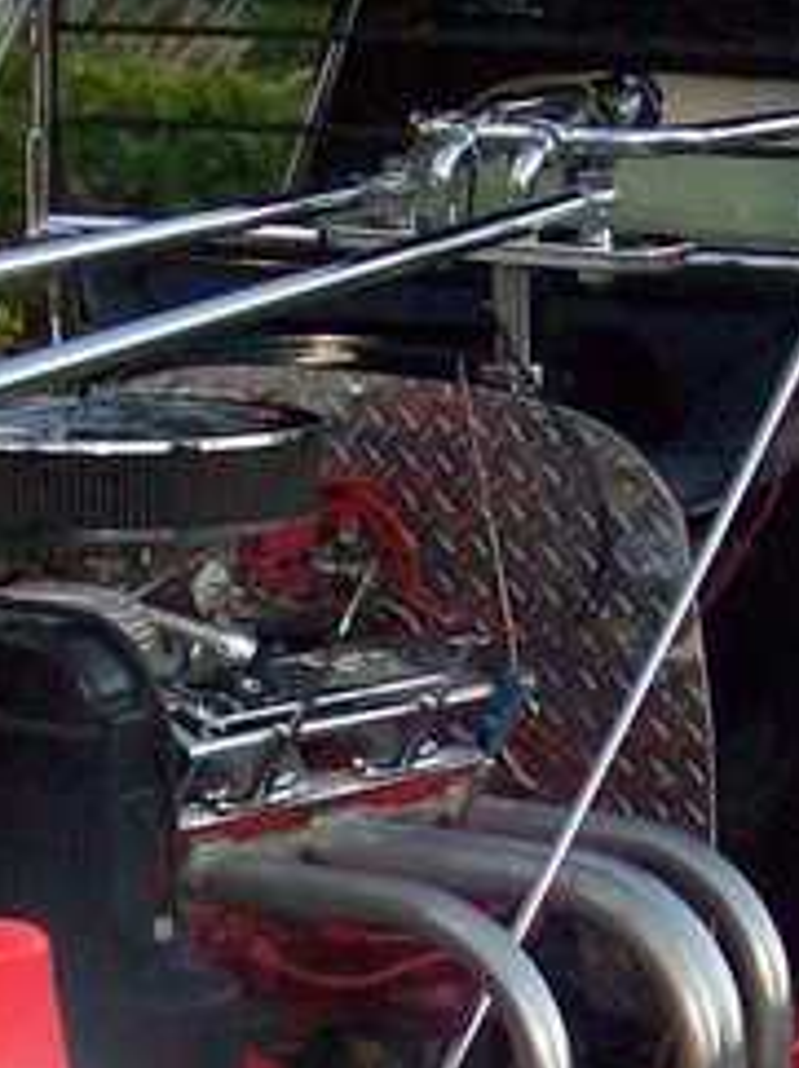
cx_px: 260
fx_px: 4409
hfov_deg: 10.3
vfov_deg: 13.6
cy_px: 1077
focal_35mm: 143
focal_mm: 6
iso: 140
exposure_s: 1/64
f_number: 2.7
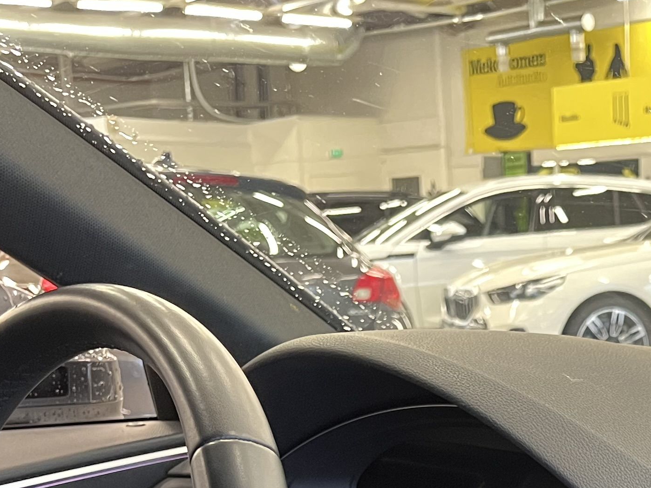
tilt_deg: -18.3
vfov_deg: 17.8
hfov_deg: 25.3
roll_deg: +2.5
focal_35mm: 75
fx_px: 1410
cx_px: 577
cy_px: 702
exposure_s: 1/60
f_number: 1.6
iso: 400
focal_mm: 5.1
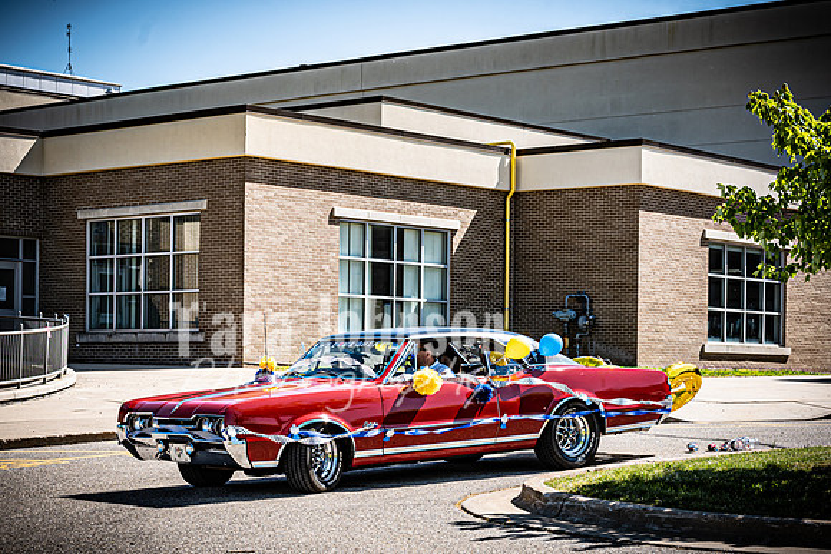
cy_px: 395
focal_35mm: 75
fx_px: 1730
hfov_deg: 27.0
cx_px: 491
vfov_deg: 18.1
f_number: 8
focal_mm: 50
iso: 110
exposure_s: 1/400
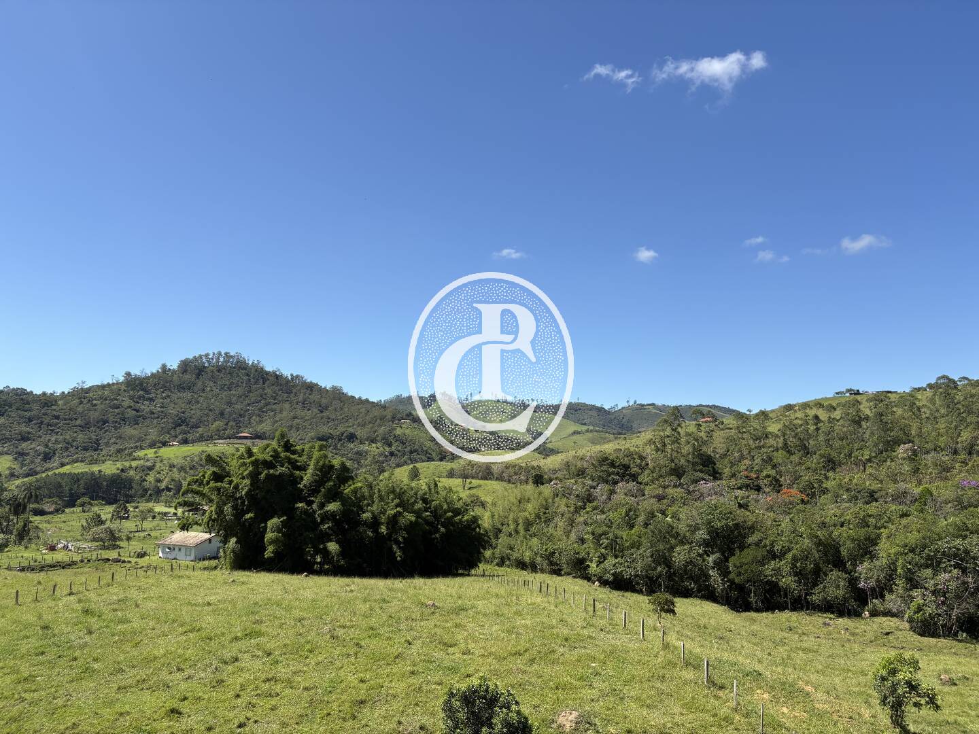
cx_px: 490
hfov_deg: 67.3
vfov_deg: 53.1
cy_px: 367
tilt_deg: +7.8
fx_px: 735
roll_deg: +0.0
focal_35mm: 26
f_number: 1.6
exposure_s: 1/3125
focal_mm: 5.96
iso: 50
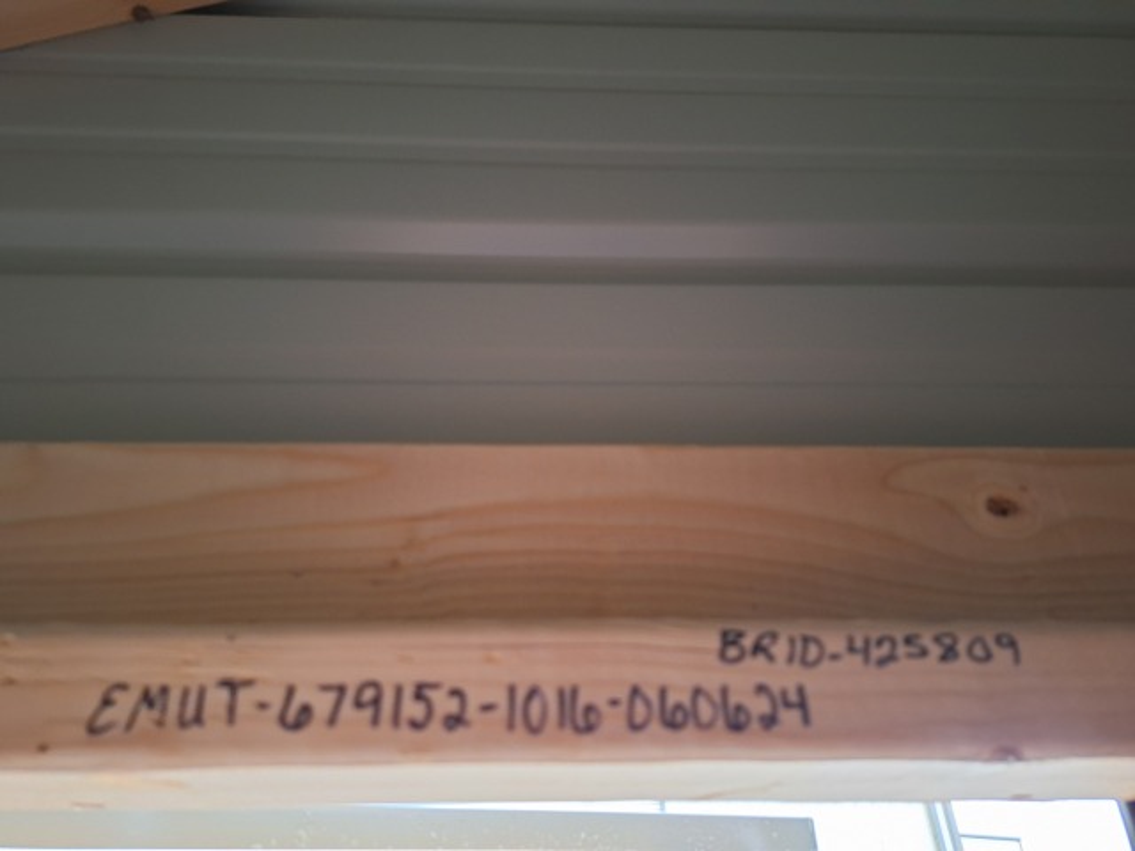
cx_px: 568
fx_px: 754
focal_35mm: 23
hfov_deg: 73.9
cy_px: 426
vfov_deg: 58.9
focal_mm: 5.54
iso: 500
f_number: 1.8
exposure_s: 1/20
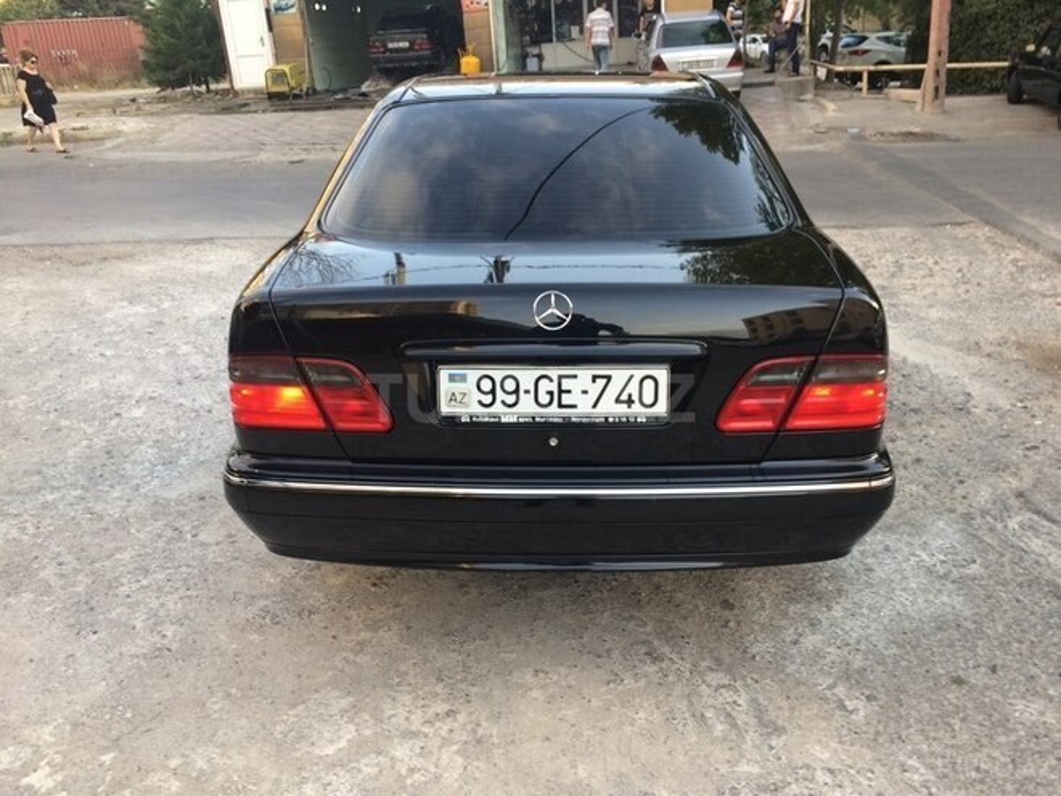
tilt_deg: -20.7
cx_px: 530
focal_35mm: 29
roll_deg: +2.6
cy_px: 398
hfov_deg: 61.7
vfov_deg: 48.2
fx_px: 889
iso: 40
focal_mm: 4.15
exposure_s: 1/100
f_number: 2.2
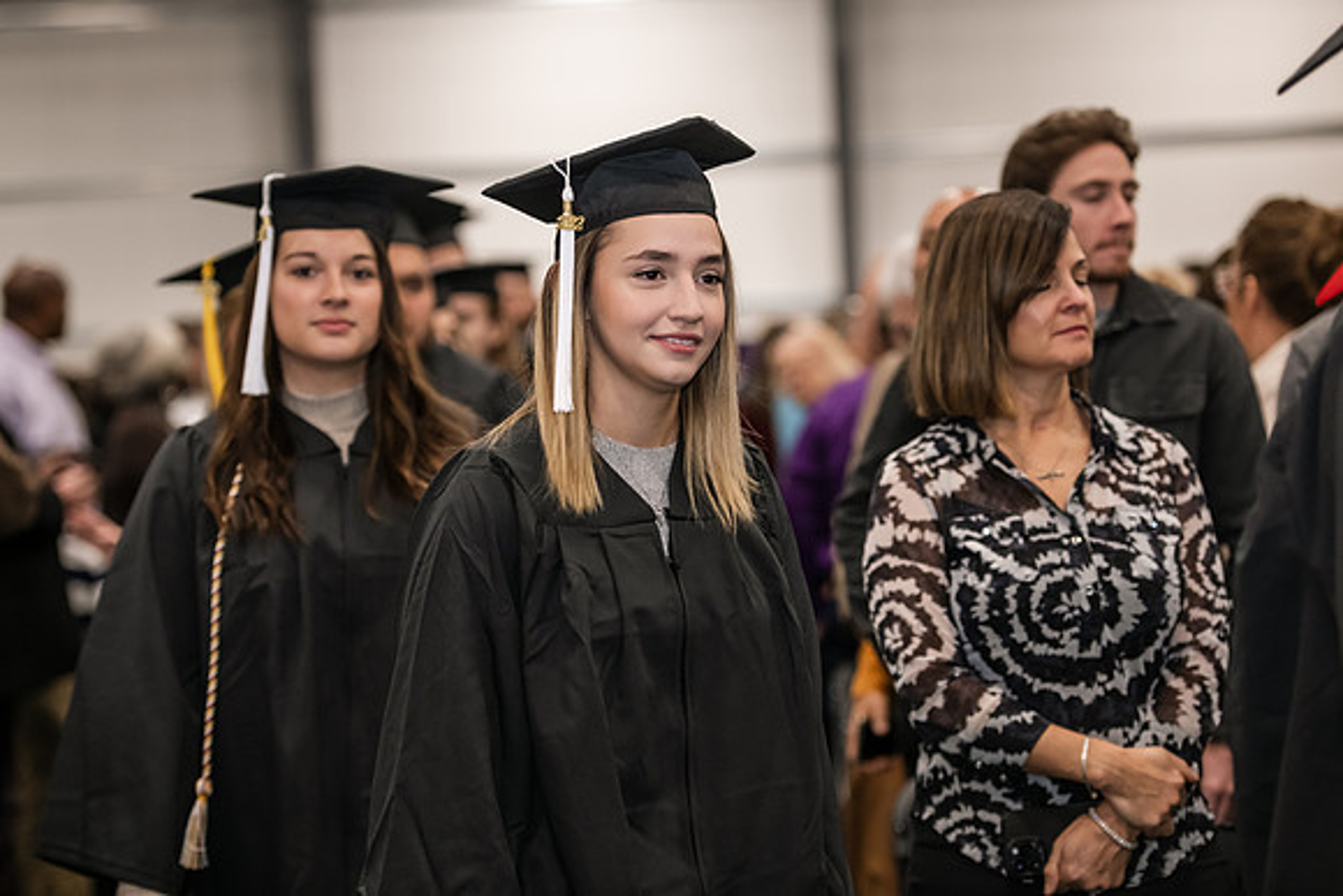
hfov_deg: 19.5
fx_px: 3918
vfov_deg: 13.0
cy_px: 448
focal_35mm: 105
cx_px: 672
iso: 2000
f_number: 3.2
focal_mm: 105
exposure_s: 1/200
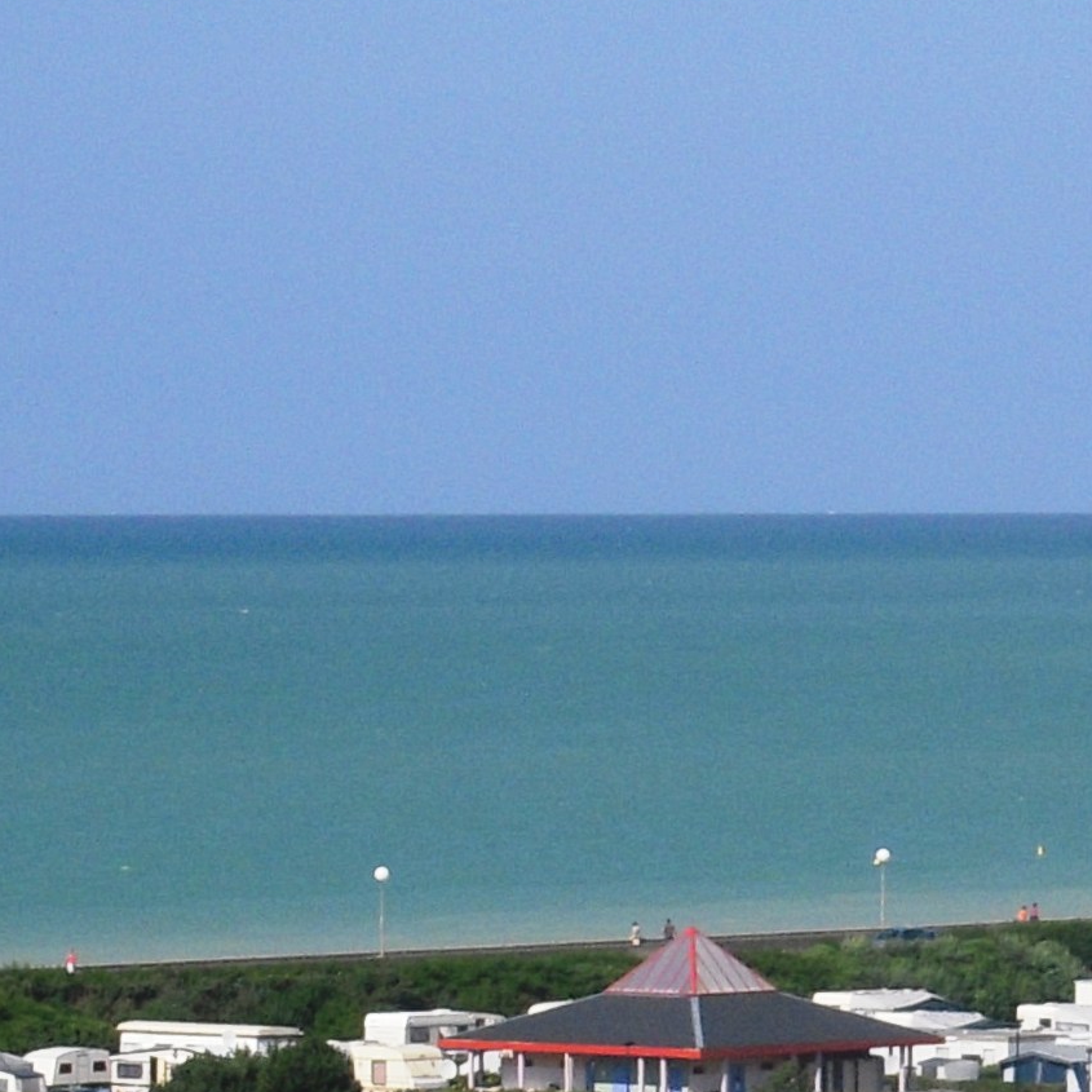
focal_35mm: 164
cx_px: 463
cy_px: 638
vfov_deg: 10.7
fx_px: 5853
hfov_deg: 10.7
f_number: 5
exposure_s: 1/800
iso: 100
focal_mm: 16.1
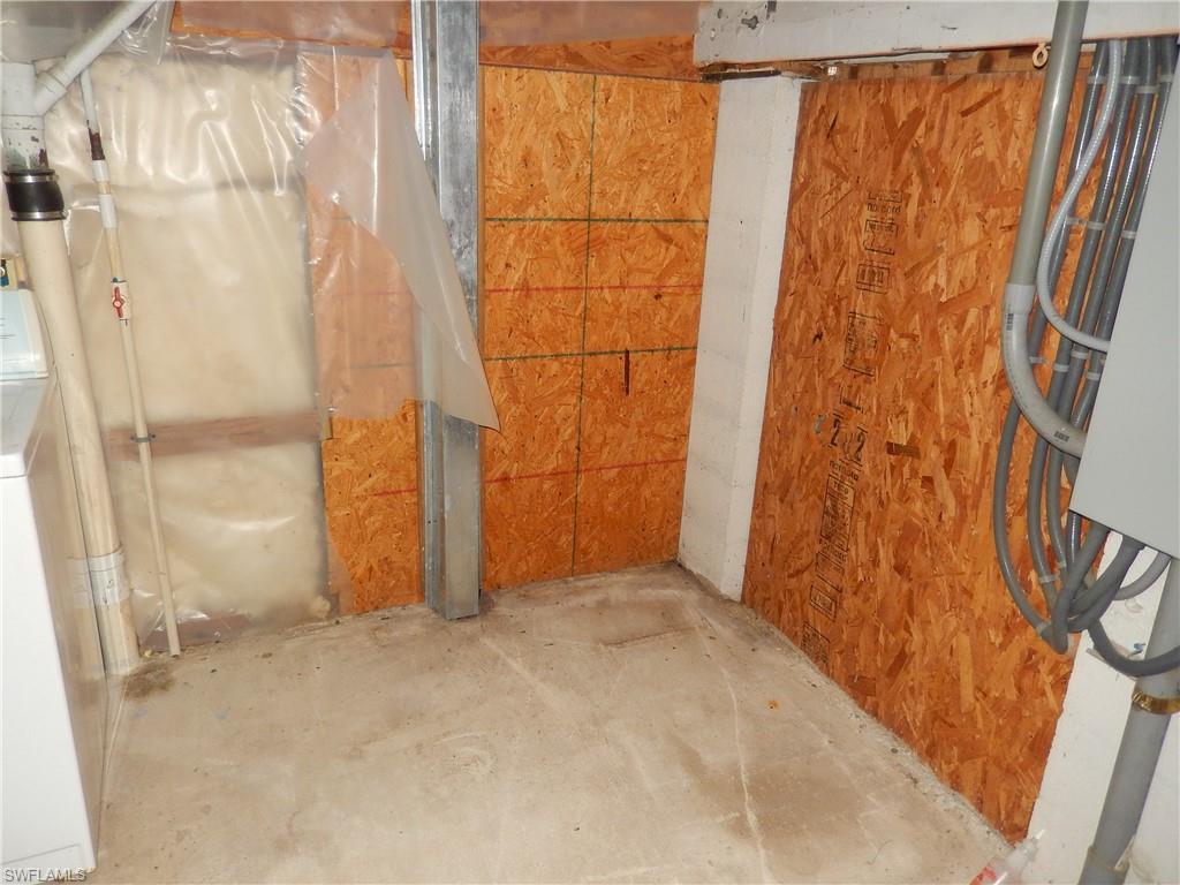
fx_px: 852
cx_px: 590
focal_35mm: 25
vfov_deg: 54.9
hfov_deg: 69.4
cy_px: 442
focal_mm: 4.5
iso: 200
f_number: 3.4
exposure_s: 1/30
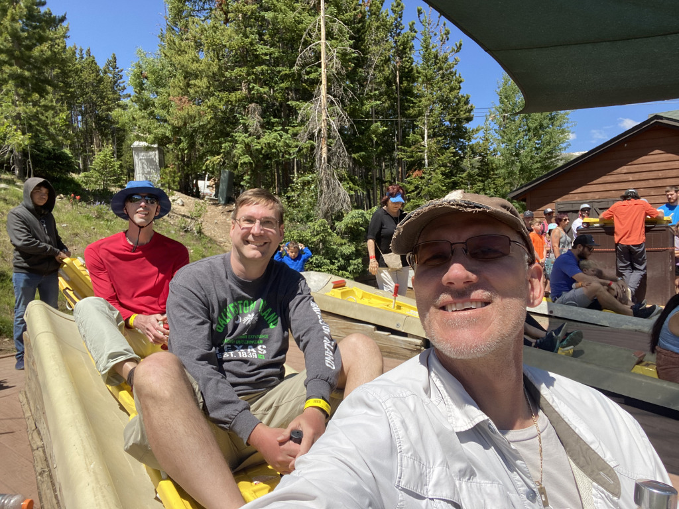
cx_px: 340
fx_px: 451
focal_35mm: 23
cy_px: 254
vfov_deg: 58.9
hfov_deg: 73.9
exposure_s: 1/636
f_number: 2.2
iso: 25
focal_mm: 2.71
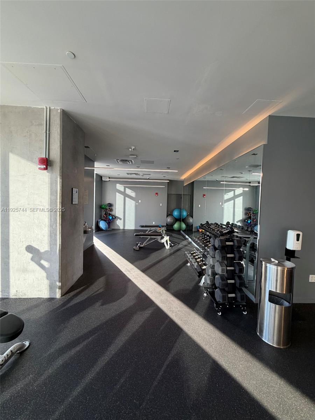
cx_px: 158
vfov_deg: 102.1
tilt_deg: -0.2
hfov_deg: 85.7
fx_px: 170
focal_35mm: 14
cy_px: 210
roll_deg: -1.5
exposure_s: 1/120
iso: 200
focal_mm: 2.22
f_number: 2.2
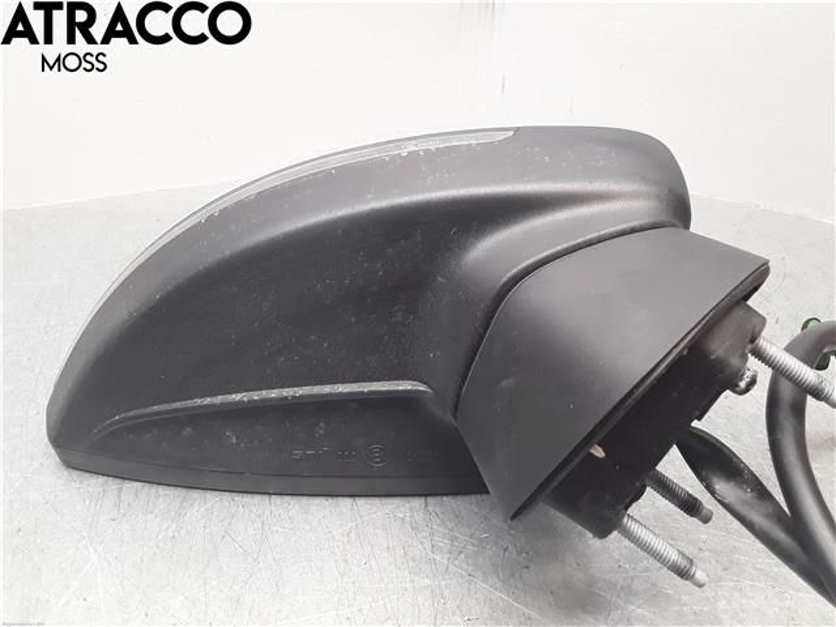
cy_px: 314
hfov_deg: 63.4
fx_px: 676
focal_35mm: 28
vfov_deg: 49.7
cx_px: 418
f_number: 1.9
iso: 80
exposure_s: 1/50
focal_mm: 2.91
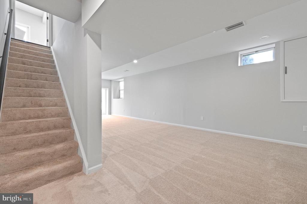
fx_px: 119
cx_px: 154
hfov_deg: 104.3
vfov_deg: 81.1
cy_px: 102
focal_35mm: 14
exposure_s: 1/50
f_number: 8
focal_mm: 14
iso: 1600
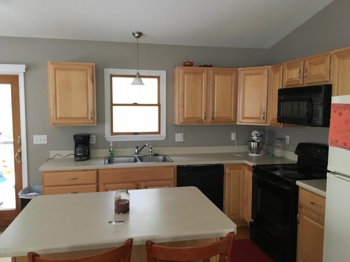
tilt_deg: -4.0
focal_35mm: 29
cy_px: 131
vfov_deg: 48.2
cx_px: 175
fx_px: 293
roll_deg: -0.3
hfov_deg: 61.7
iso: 200
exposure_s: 1/30
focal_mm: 4.15
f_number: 2.2
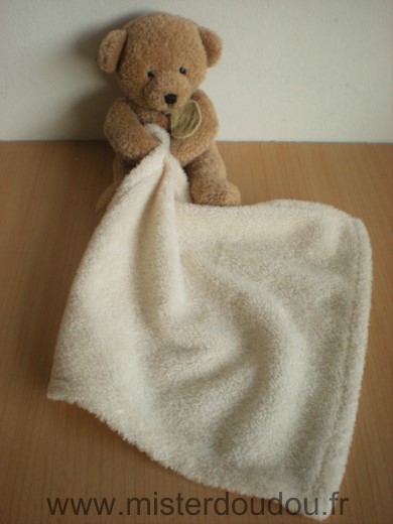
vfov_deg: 49.0
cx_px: 196
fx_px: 575
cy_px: 262
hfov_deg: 37.7
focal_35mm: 38
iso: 200
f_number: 3.1
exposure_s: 1/54
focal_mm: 6.3
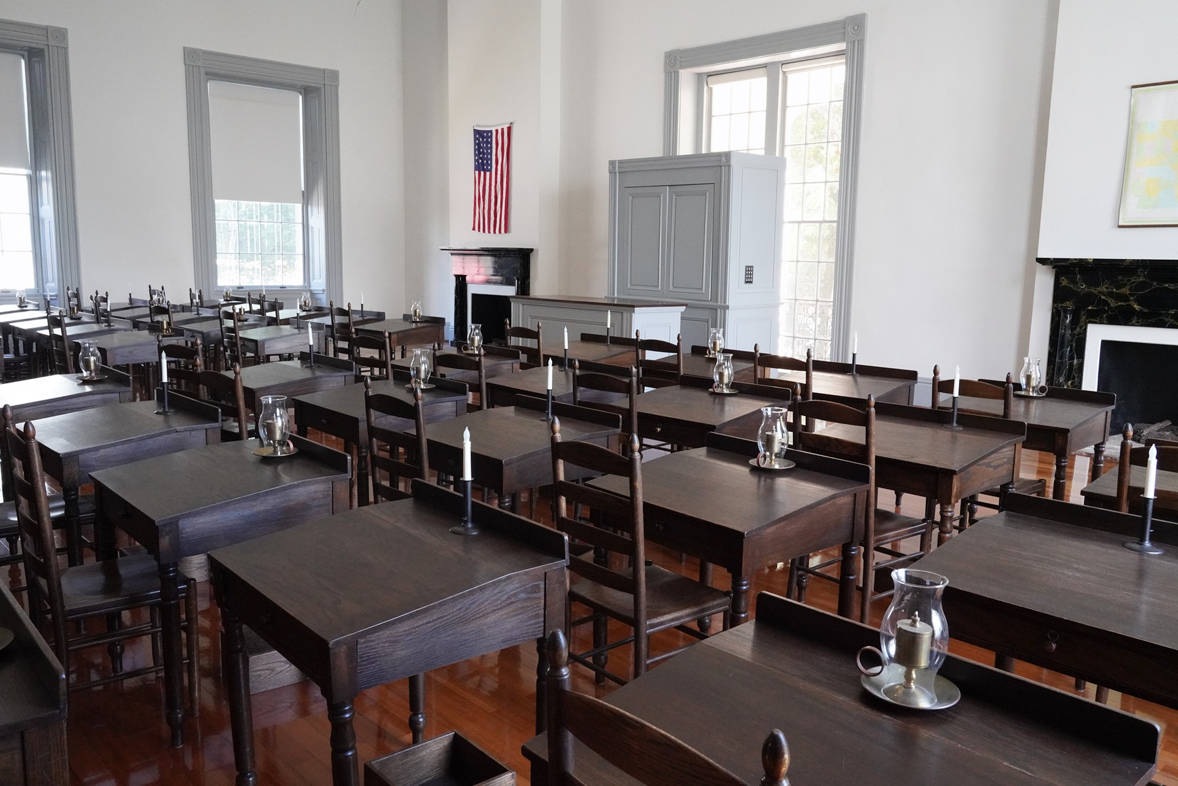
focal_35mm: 28
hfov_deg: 65.5
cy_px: 393
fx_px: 916
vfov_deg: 46.4
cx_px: 589
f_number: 13
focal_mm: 28
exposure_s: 1/100
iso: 8000
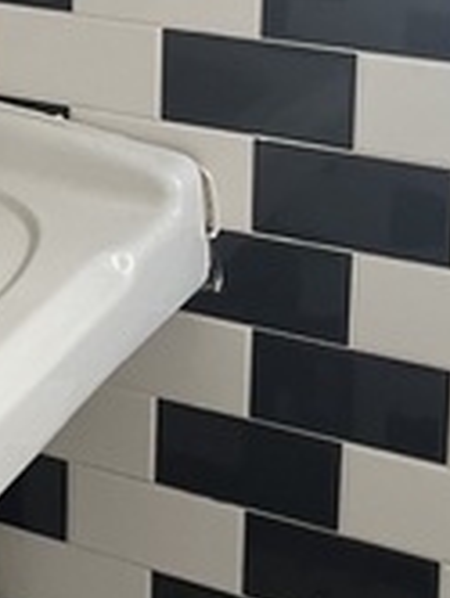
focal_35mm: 100
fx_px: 1729
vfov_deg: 18.8
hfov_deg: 14.4
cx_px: -83
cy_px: -76
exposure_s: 1/60
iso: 250
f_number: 1.6
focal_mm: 5.1
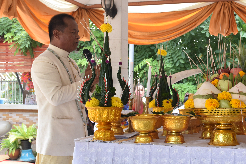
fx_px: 443
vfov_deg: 21.0
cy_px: 76
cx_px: 179
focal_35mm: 65
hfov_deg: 30.6
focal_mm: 27
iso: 400
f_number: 8
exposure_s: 1/250
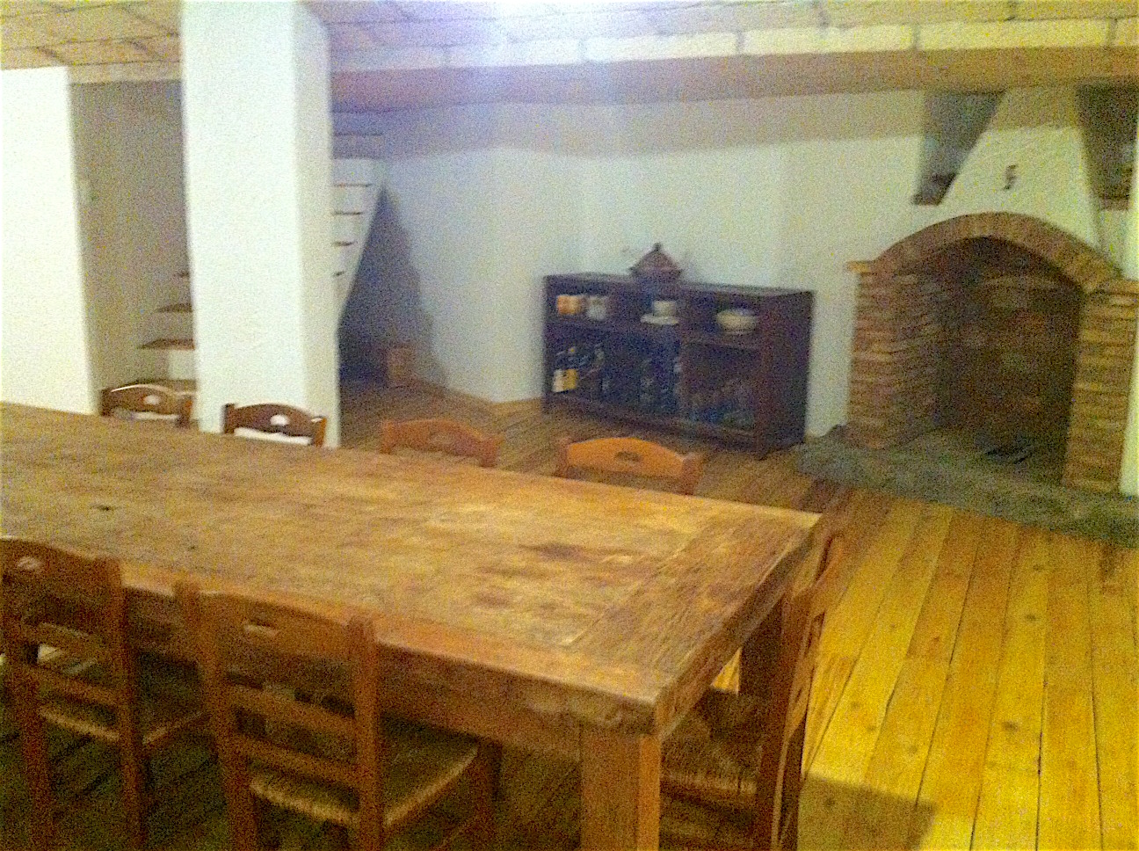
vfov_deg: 40.6
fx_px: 1150
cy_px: 426
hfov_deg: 52.7
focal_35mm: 35
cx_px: 570
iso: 1000
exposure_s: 1/17
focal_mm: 3.85
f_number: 2.8
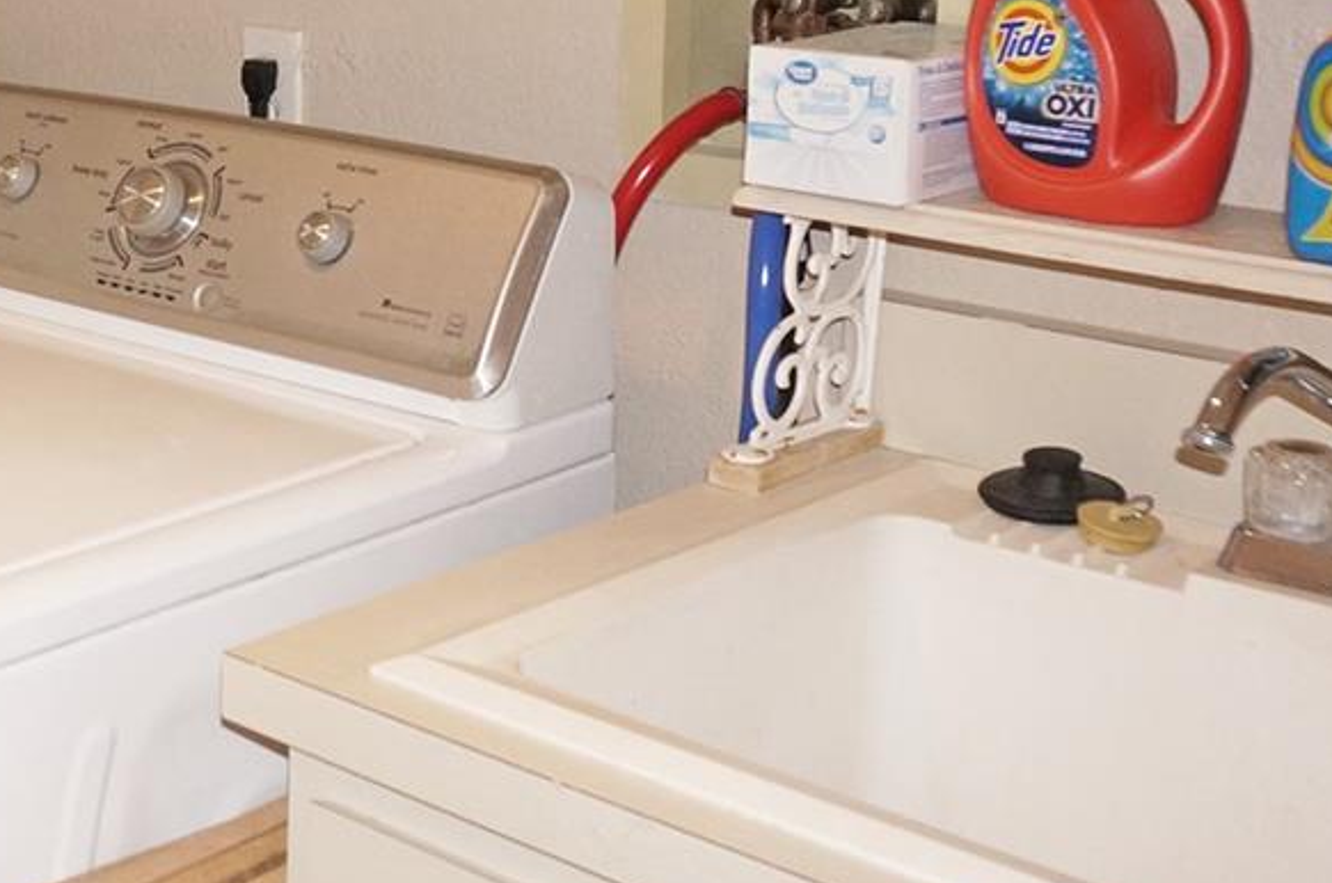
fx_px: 2438
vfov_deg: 20.4
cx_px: -140
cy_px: 258
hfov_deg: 27.8
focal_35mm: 66
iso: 800
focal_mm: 16
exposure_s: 1/160
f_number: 4
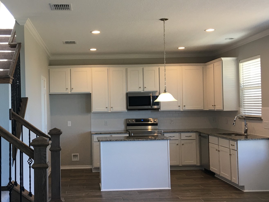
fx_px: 350
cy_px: 104
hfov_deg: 41.7
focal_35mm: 45
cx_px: 98
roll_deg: +1.4
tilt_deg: +1.7
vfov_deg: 32.2
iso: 32
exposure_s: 1/30
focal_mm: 4.15
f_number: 2.2
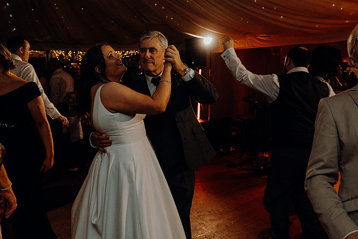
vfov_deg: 43.6
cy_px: 117
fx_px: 298
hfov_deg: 61.9
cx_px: 173
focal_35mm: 30
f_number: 3.5
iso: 2500
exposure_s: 1/160
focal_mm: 28
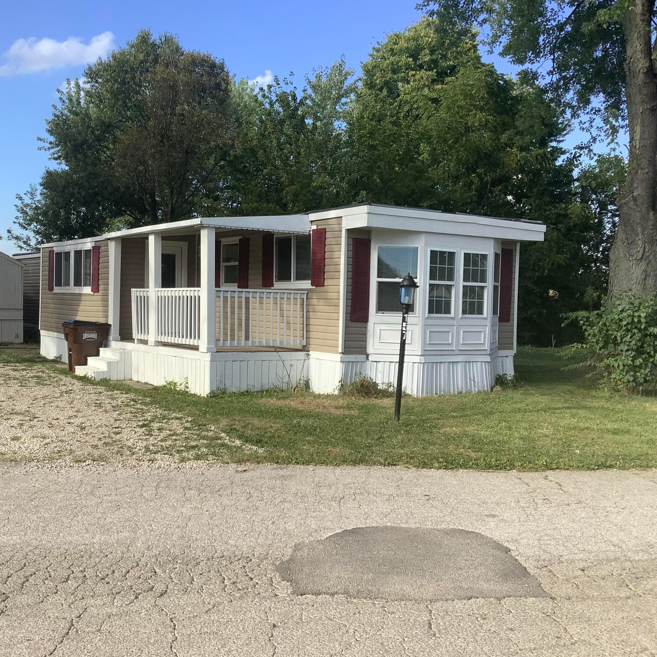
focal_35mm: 37
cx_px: 285
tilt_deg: -2.3
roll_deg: -1.3
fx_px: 795
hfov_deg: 44.8
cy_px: 329
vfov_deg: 44.9
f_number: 2.4
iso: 25
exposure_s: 1/741
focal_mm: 3.3
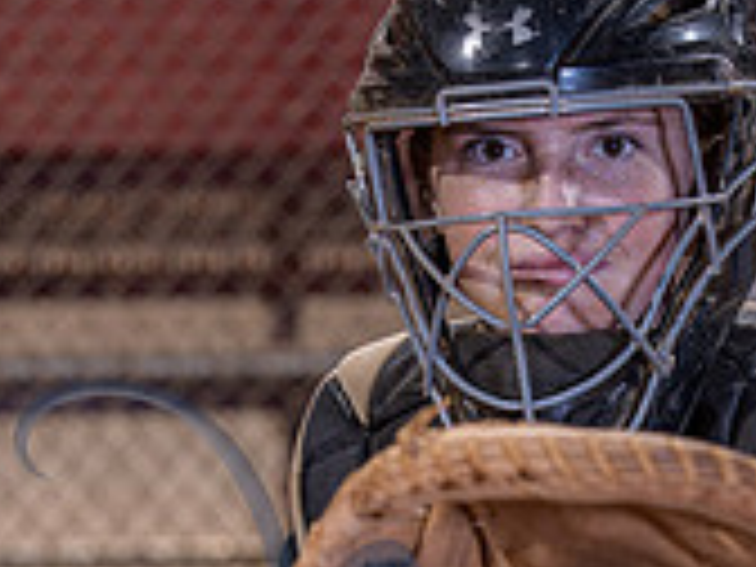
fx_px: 4848
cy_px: 729
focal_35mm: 222
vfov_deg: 6.6
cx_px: 567
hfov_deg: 8.9
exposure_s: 1/80
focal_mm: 86
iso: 400
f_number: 5
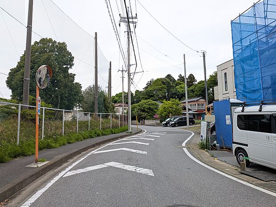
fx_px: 191
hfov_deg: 71.6
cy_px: 104
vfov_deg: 56.8
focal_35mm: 24
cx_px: 138
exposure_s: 1/266
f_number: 1.7
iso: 30
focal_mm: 4.53
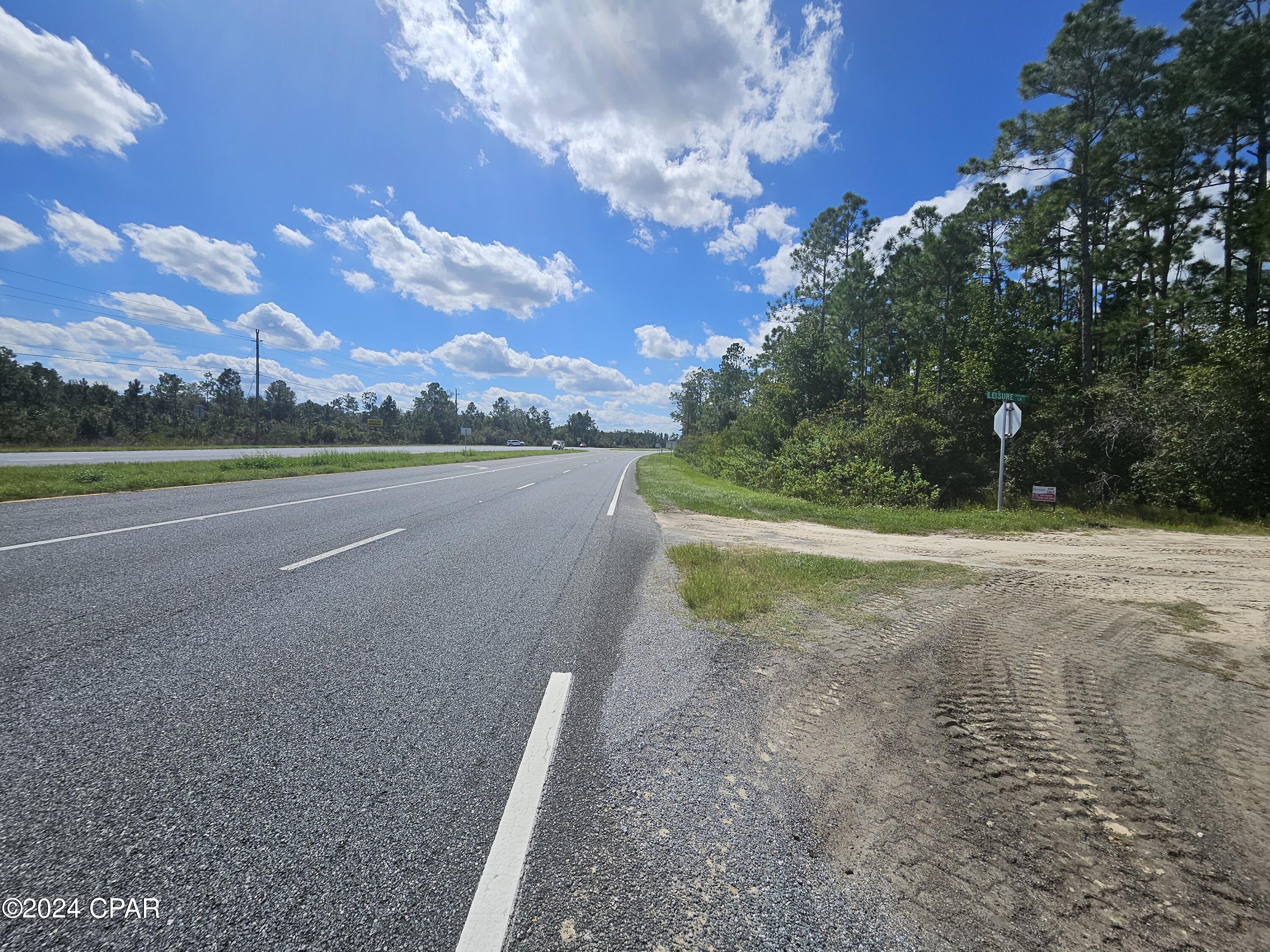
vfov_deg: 89.9
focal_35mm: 13
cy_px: 476
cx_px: 635
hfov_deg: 106.2
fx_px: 477
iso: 32
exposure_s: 1/2841
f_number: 2.2
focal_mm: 1.74
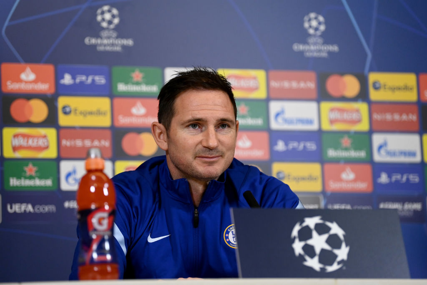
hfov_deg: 13.7
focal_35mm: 150
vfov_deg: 9.2
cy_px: 142
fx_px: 1779
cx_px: 214
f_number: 2.8
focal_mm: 150
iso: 3200
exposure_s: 1/500
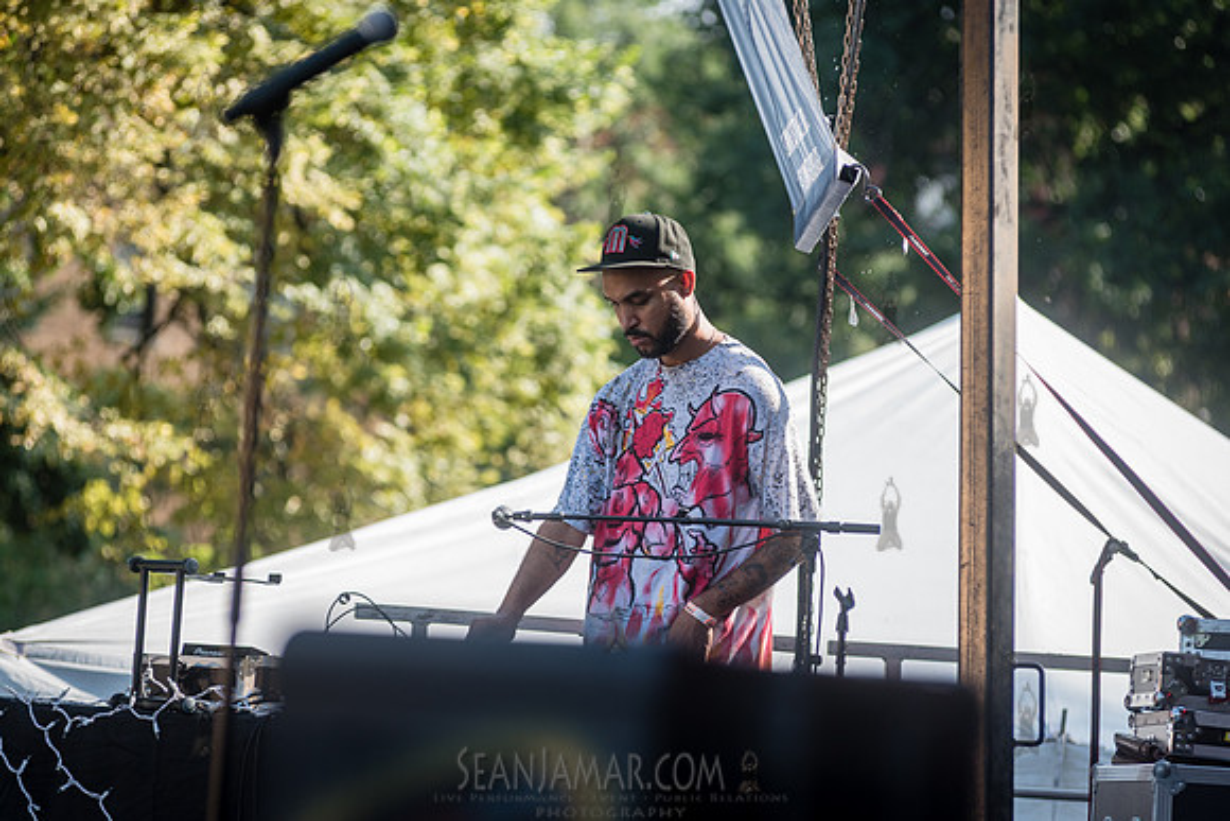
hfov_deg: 11.7
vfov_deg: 7.8
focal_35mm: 175
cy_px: 410
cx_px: 615
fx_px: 5991
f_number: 4
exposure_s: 1/640
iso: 200
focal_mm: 170
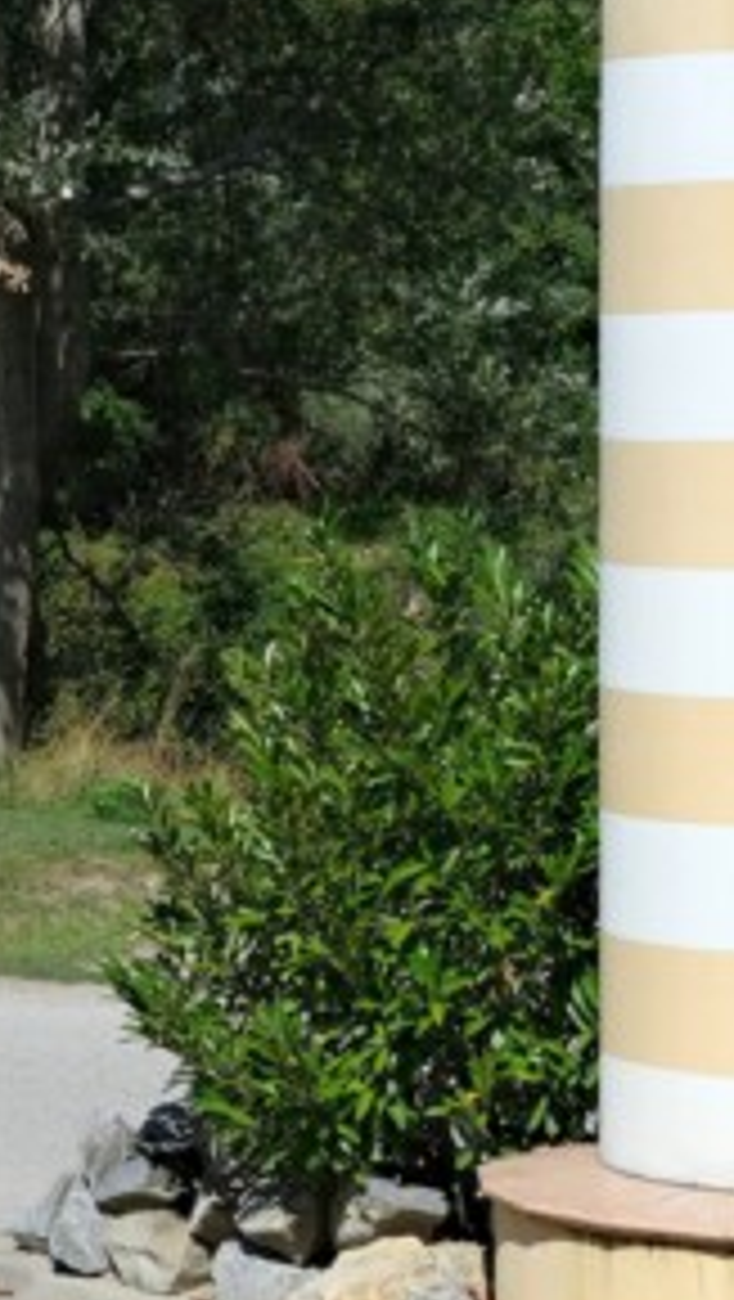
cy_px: 951
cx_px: -320
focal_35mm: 137
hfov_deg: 8.7
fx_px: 4731
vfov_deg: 15.6
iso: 320
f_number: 5.6
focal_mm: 35.8
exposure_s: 1/1700
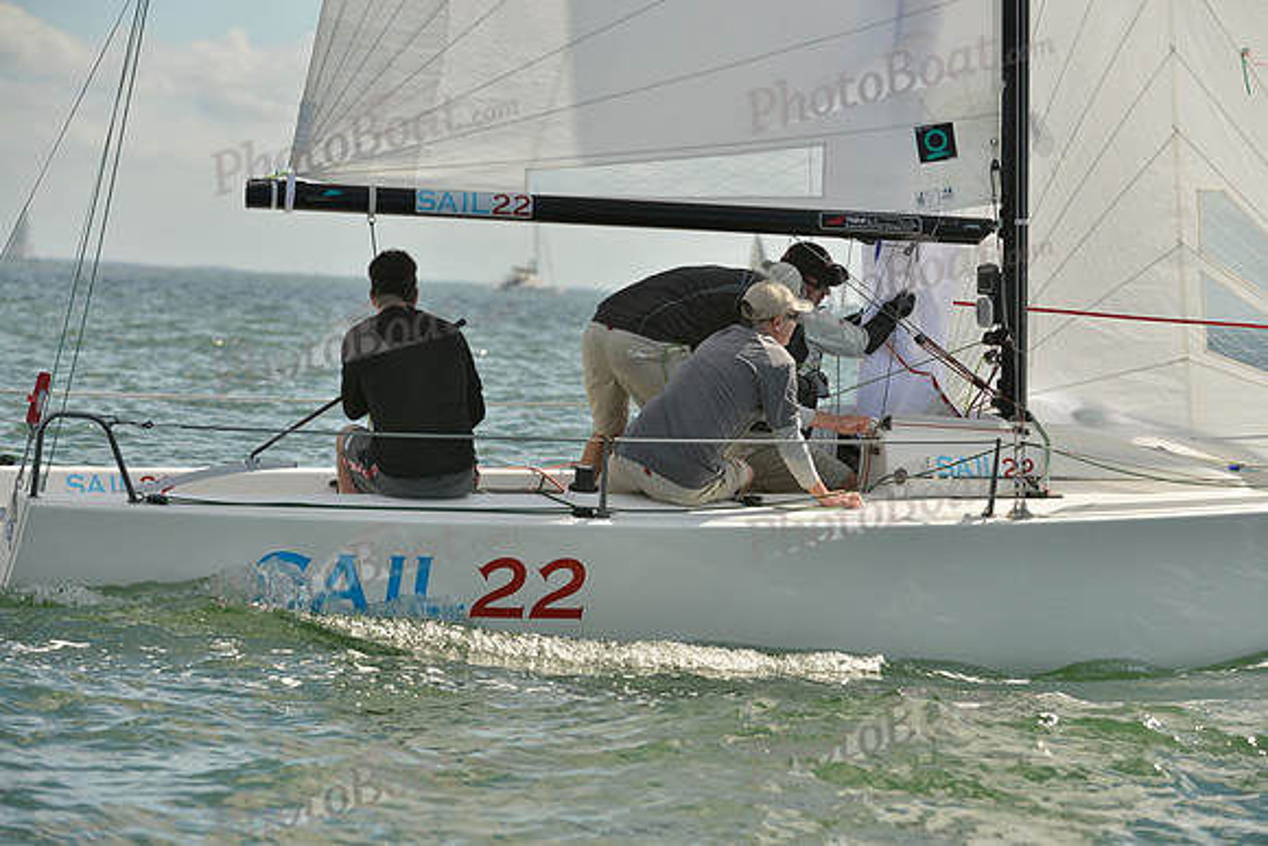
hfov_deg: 10.3
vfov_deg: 6.9
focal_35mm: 200
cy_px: 423
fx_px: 7046
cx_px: 634
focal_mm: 200
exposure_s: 1/1000
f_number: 8
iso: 280
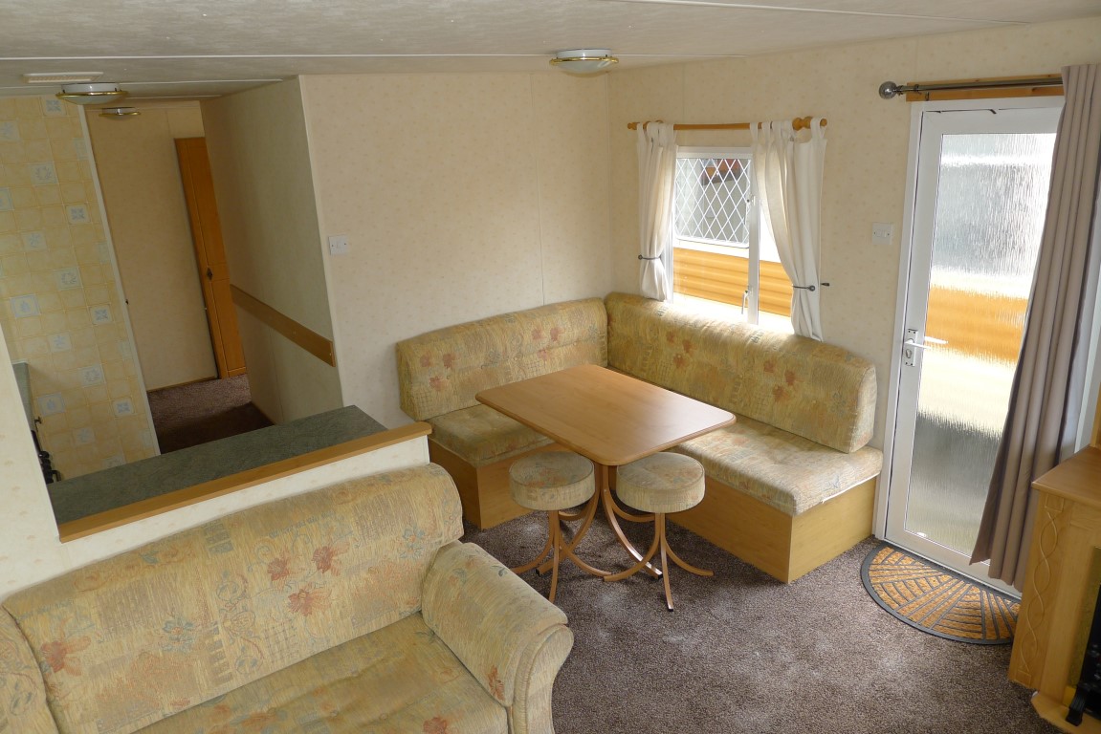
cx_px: 550
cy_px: 367
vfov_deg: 53.2
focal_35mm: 24
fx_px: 734
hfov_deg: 73.7
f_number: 2.8
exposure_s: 1/160
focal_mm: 5.1
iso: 100
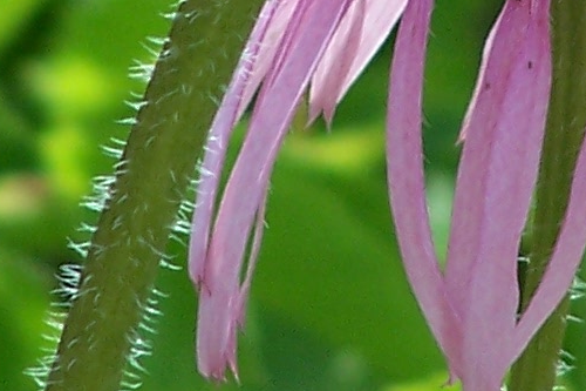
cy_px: -162
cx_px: 463
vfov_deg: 0.7
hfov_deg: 1.0
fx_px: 33145
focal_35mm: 2037
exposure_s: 1/750
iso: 80
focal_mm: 63
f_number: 3.7
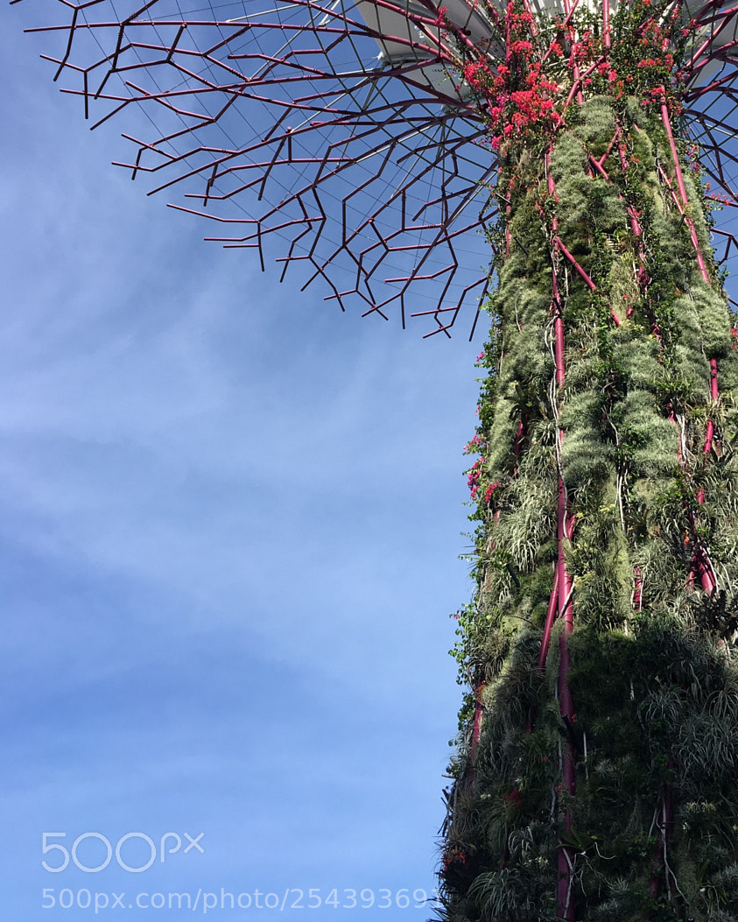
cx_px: 512
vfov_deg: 42.0
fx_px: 1173
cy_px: 267
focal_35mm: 43
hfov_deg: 34.5
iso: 25
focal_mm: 4.15
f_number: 2.2
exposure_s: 1/962
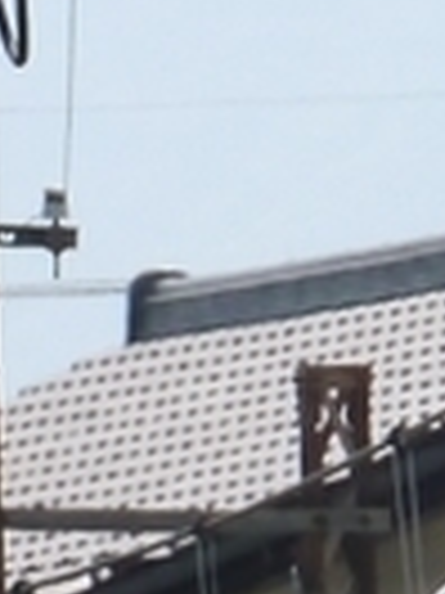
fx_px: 29002
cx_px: 1584
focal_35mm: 1692
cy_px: 1611
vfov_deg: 1.2
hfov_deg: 0.9
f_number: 9
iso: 800
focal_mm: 109
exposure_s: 1/1300
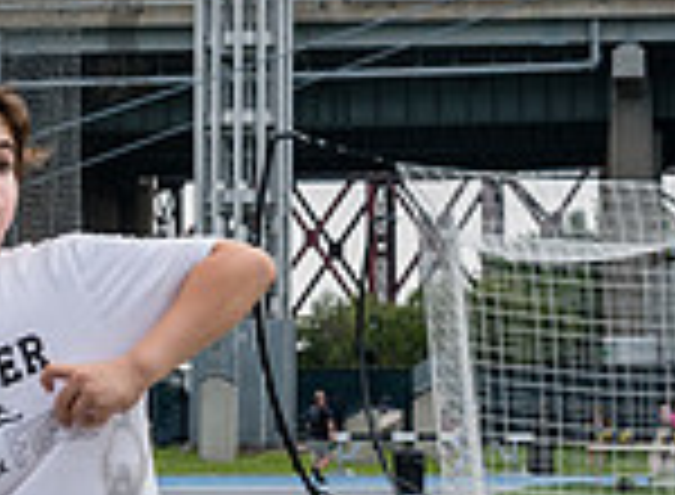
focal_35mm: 159
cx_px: -133
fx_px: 3076
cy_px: 414
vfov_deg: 9.2
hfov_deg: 12.2
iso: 100
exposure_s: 1/640
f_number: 5
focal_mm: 35
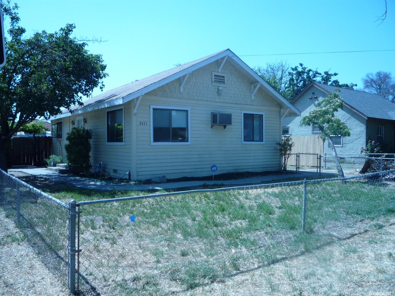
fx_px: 342
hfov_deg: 60.0
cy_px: 148
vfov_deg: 46.8
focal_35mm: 30
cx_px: 198
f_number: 4.5
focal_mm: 5.2
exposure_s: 1/400
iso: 100
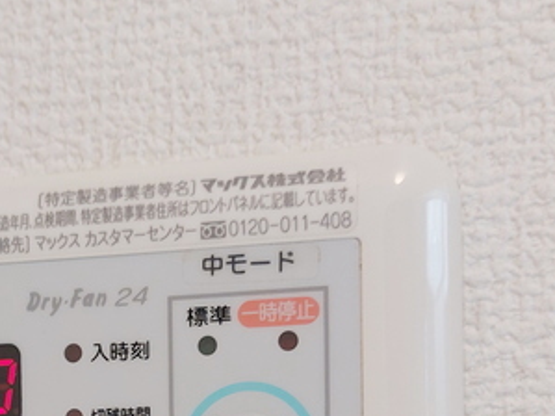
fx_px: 1234
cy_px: 533
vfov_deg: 17.9
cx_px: 78
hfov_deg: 24.7
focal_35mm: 77
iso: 80
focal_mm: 5.23
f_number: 1.8
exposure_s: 1/24
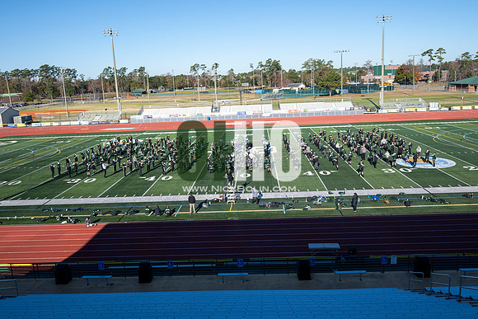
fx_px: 398
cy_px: 160
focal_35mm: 30
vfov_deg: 43.6
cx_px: 239
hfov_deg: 61.9
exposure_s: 1/2000
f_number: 4
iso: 250
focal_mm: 30
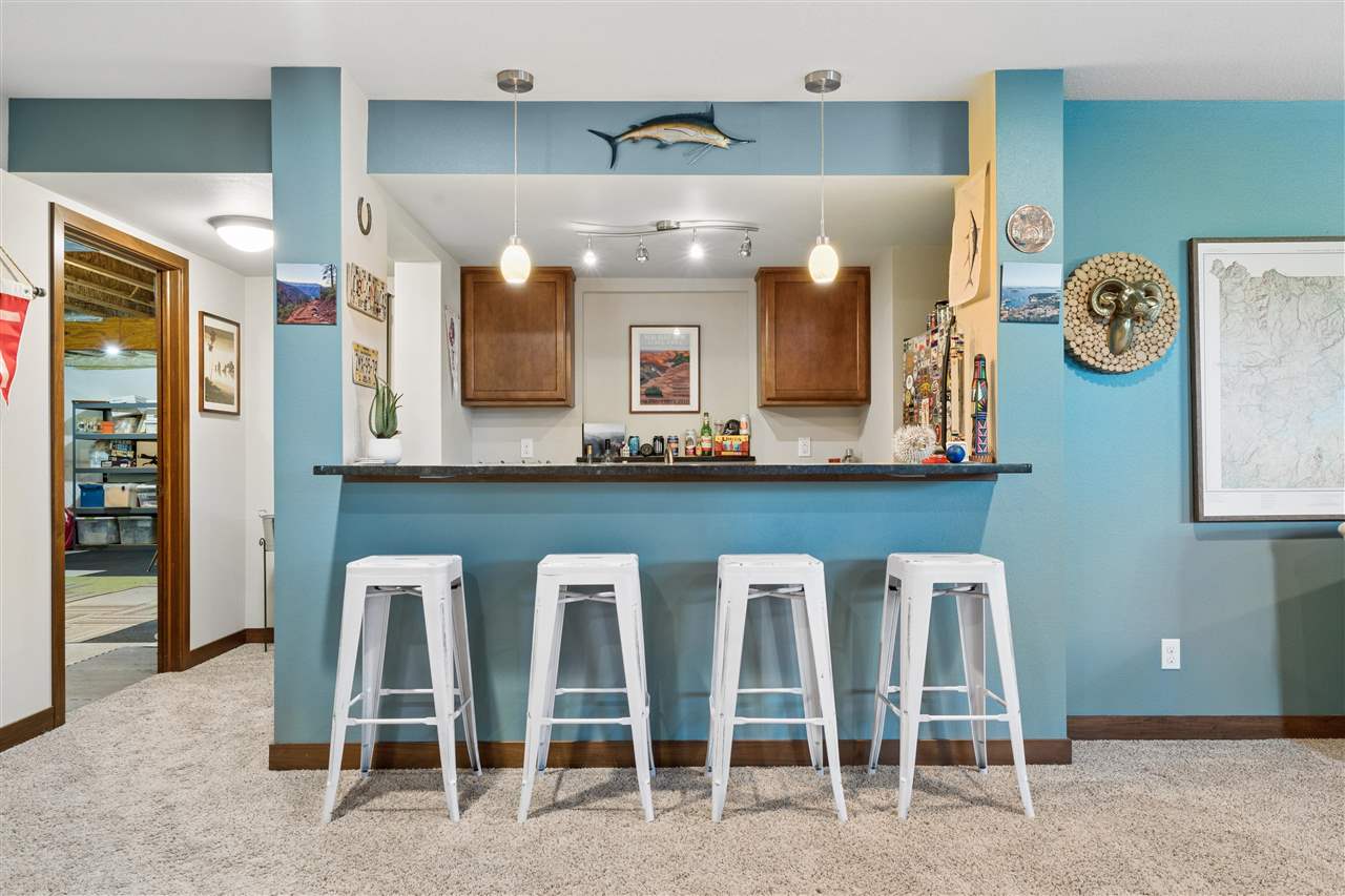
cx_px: 672
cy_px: 448
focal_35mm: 24
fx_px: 896
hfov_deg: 73.8
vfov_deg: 53.1
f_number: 9
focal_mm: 24
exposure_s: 1/1.67
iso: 400
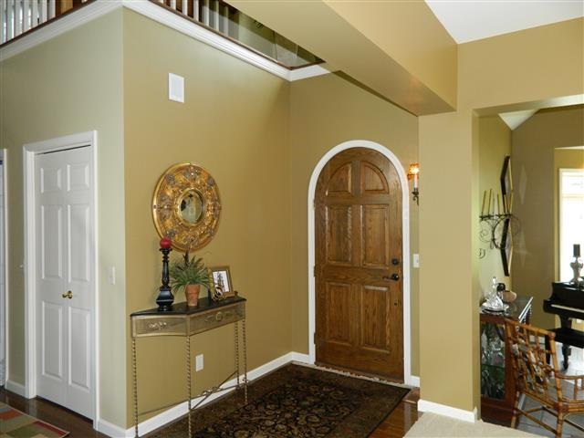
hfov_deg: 69.4
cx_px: 292
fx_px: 422
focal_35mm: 25
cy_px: 219
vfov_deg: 54.9
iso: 200
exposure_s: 1/30
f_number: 3.1
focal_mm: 4.5
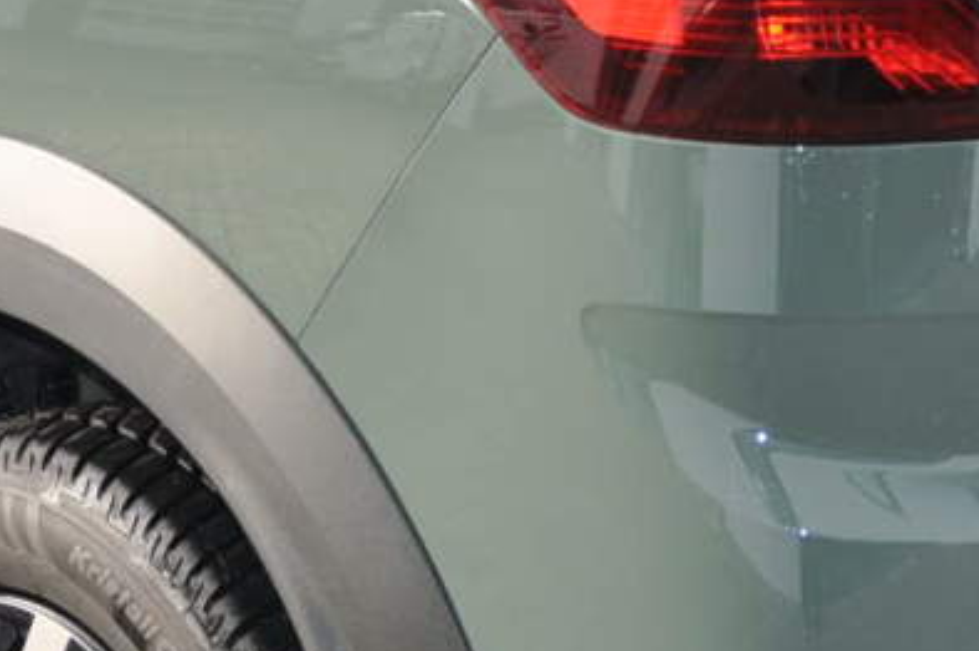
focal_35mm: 171
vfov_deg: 8.0
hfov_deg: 12.0
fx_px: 4654
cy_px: 25
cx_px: 395
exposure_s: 1/200
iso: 220
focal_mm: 25
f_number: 4
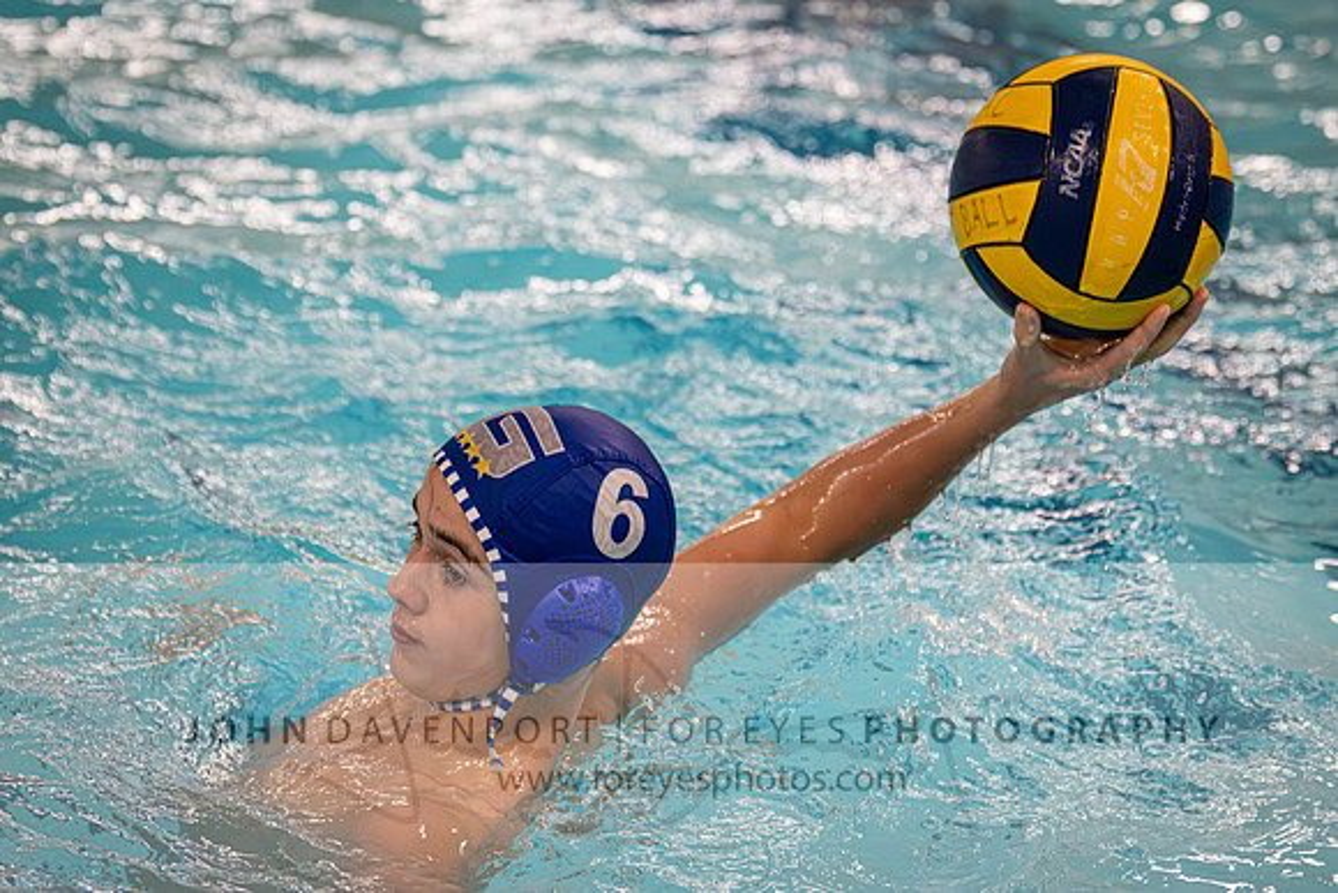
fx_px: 5580
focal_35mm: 150
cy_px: 344
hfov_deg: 13.7
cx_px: 515
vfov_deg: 9.1
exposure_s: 1/1000
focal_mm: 122
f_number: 4
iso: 8000
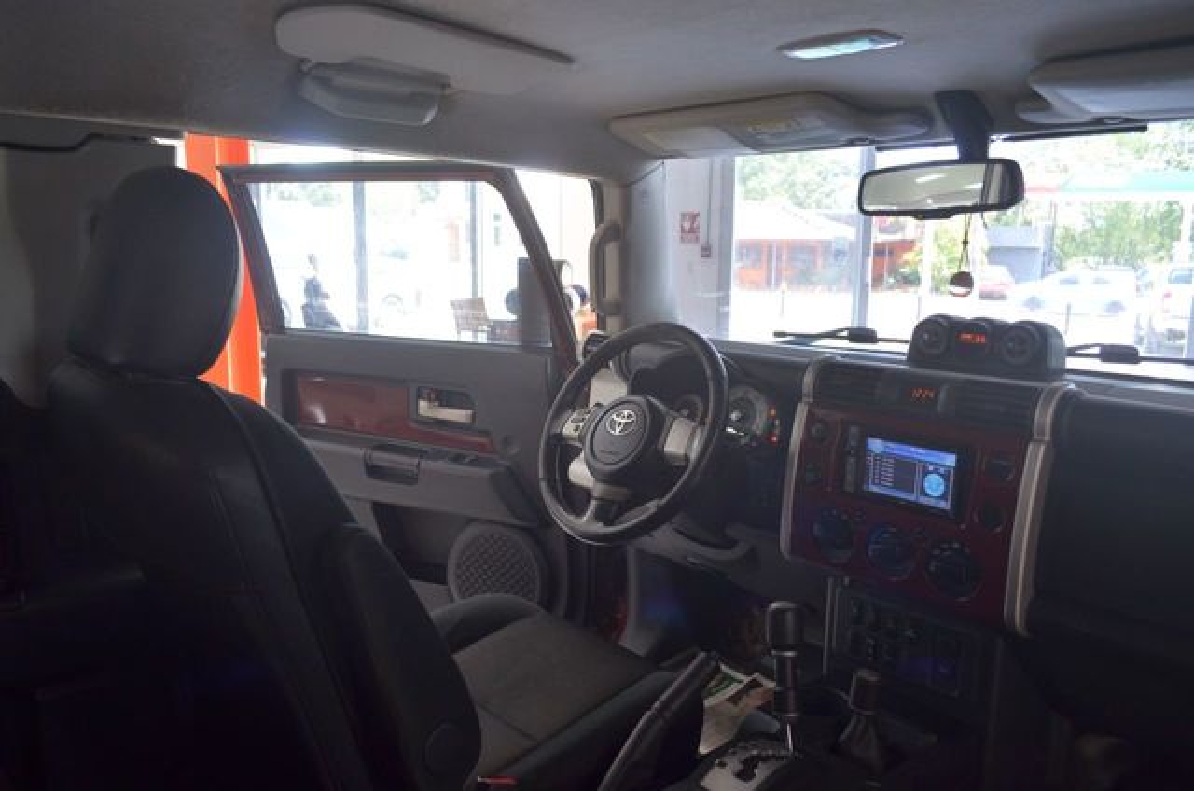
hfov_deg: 67.5
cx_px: 597
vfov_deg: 47.7
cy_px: 396
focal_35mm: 27
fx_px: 894
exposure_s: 1/40
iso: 500
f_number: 4.5
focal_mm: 18
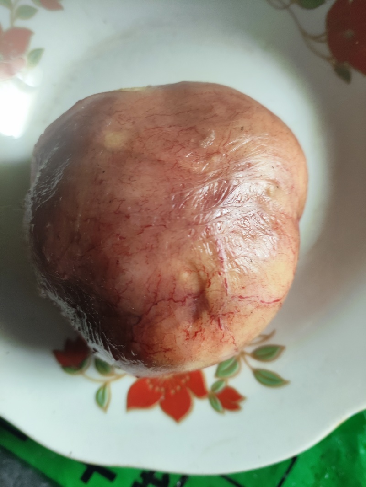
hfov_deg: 54.9
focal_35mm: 25
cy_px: 244
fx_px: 352
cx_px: 183
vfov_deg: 69.4
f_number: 1.79
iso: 233
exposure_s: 1/33.3
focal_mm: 4.71
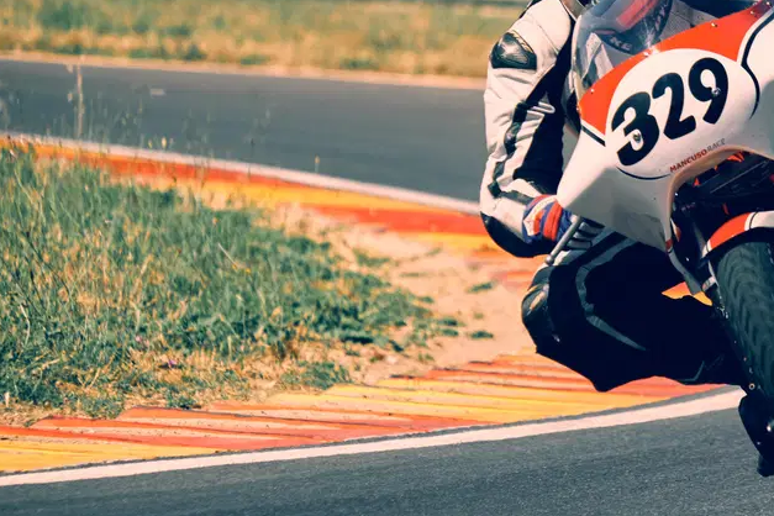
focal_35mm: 574
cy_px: 183
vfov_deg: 2.4
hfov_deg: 3.6
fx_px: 12340
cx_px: 675
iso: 200
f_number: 5.6
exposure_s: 1/1250
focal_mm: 200
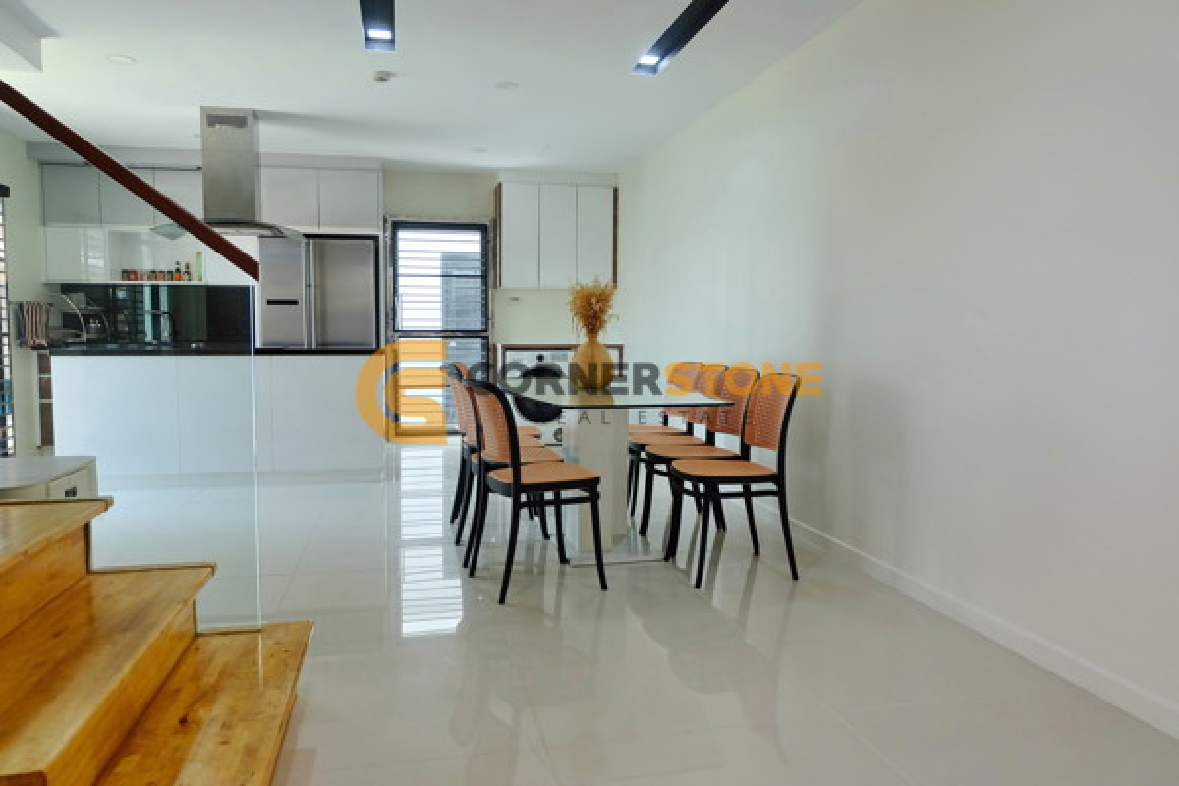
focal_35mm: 24
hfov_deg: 73.7
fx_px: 786
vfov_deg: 53.1
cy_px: 393
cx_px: 590
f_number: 3.5
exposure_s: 1/125
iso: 400
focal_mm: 16
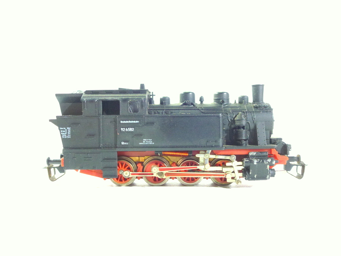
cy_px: 128
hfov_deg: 55.4
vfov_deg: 42.9
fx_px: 325
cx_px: 170
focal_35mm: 33
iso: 200
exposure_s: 1/30
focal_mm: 5.9
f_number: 3.6
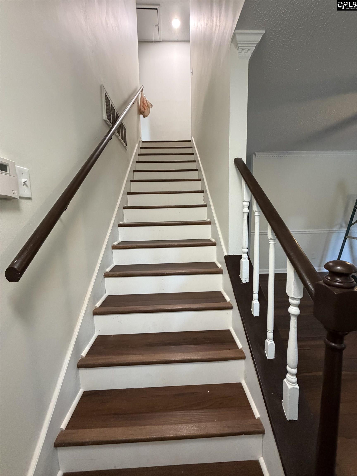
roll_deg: +2.3
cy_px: 238
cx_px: 178
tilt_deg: -7.7
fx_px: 193
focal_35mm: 14
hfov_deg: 85.7
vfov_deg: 102.1
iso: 400
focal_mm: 2.22
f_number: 2.2
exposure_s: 1/60
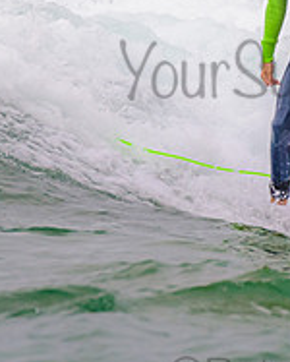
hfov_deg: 0.9
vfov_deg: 1.1
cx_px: 316
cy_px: 32
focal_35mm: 1785
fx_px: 19119
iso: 320
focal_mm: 500
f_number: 5.6
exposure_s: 1/800
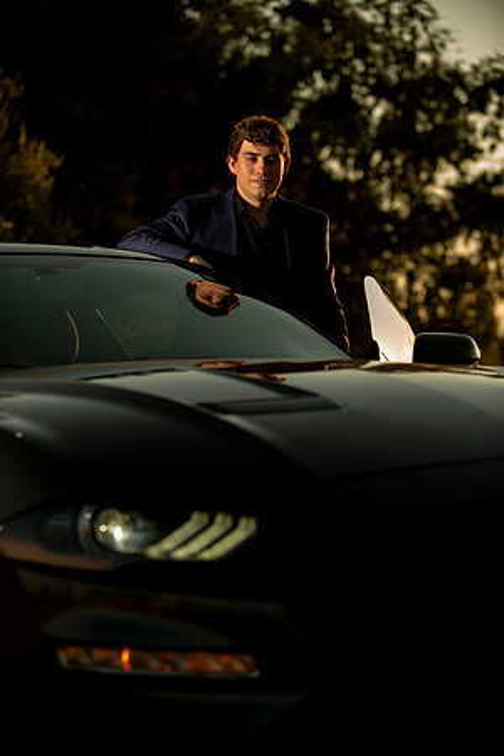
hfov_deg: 14.4
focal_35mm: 95
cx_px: 252
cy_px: 378
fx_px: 1995
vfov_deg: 21.5
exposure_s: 1/250
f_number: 3.5
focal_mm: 95
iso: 31
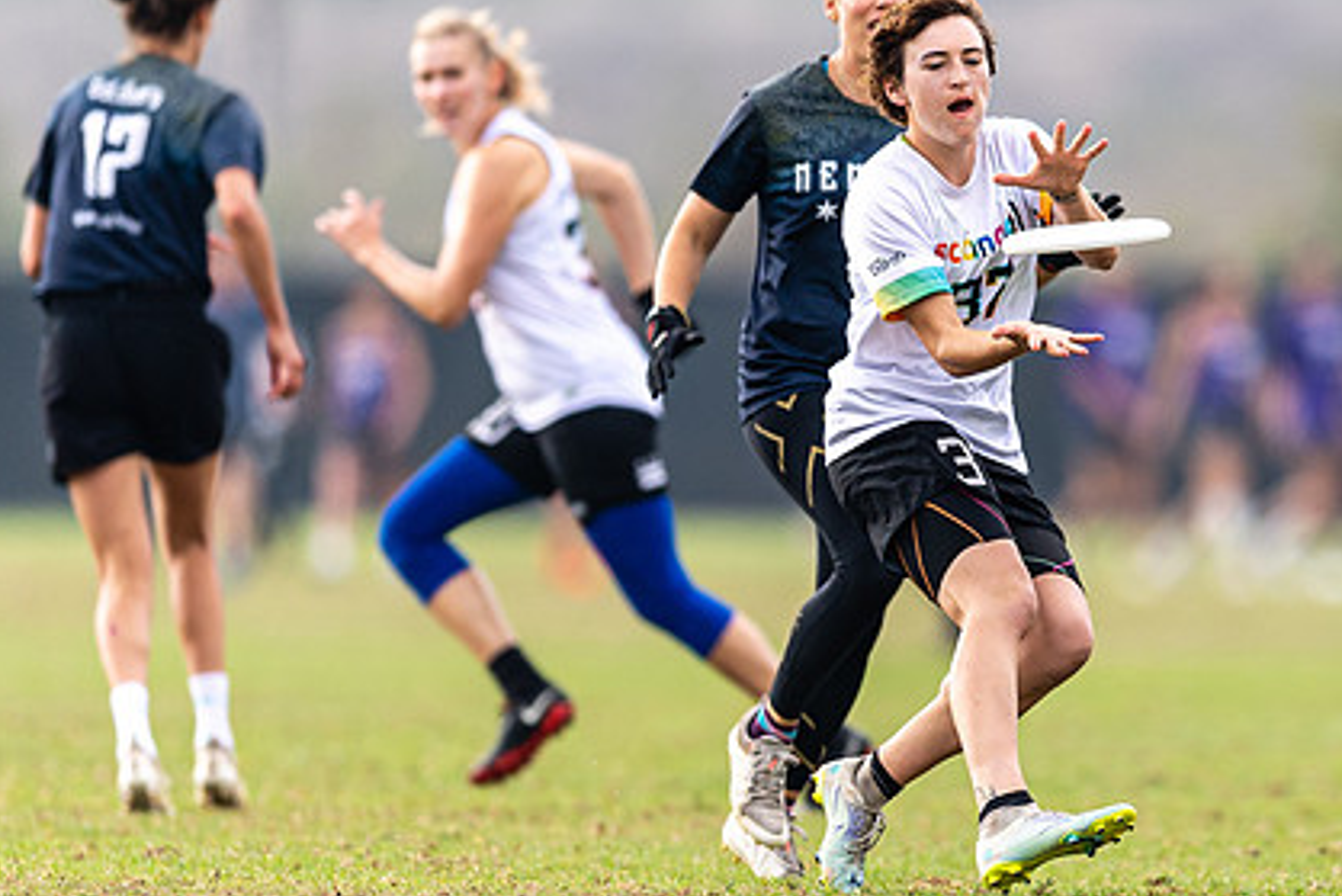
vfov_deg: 1.3
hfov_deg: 2.0
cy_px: 455
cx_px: 1141
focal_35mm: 1043
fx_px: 38892
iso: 200
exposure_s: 1/1600
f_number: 2.8
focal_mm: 400
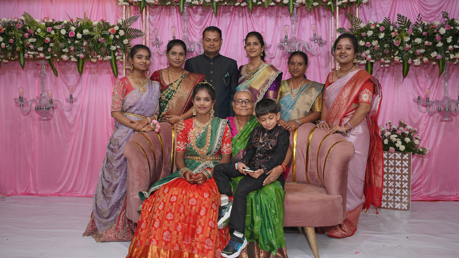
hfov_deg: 54.0
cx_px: 231
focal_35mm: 37
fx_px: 450
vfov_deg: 32.0
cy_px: 124
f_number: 6.3
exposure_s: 1/160
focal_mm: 35
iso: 1250
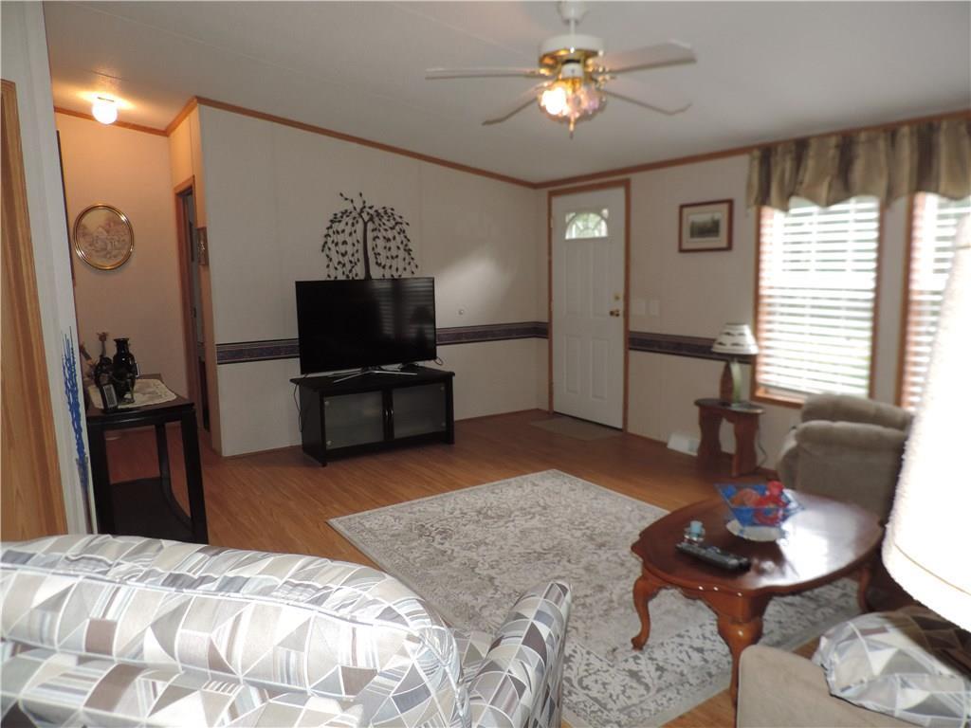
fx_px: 673
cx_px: 486
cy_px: 364
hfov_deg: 71.6
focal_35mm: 24
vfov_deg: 56.8
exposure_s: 1/30
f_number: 3
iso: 200
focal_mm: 4.3
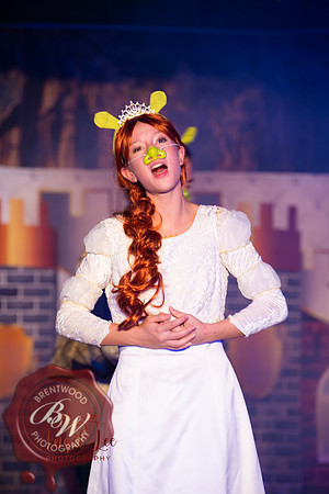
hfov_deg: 9.1
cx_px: 164
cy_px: 247
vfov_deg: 13.7
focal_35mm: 150
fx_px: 2056
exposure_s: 1/25
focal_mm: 150
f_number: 3.5
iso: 80
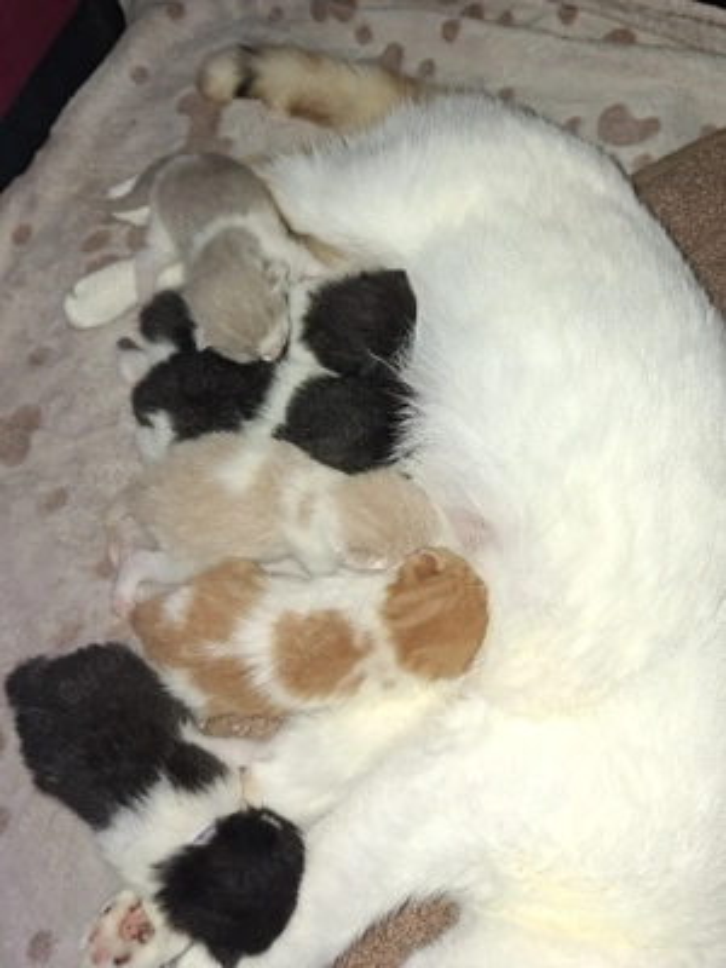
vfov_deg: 73.9
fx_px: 643
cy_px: 484
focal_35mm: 23
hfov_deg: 58.9
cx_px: 363
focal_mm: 5.54
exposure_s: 1/100
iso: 125
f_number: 1.8
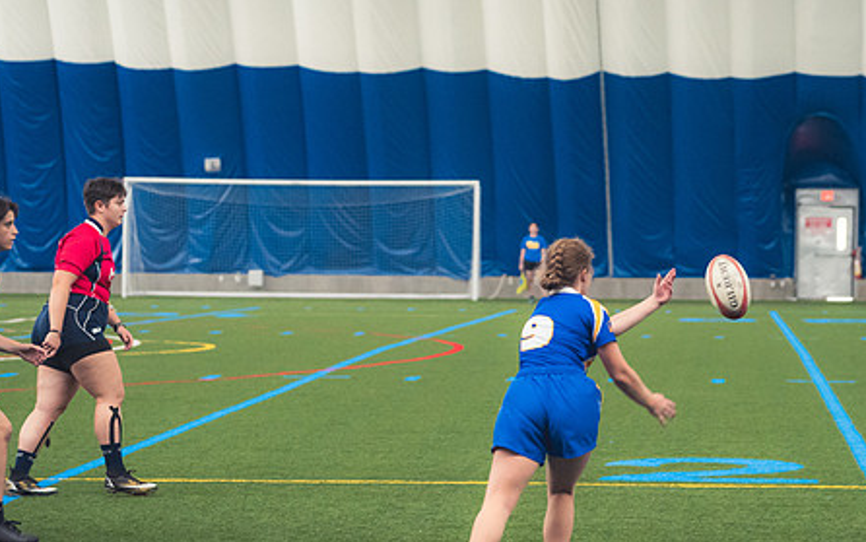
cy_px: 295
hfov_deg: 15.0
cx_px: 536
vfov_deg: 9.4
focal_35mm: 139
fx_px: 3281
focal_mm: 70
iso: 3200
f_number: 2.8
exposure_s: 1/320
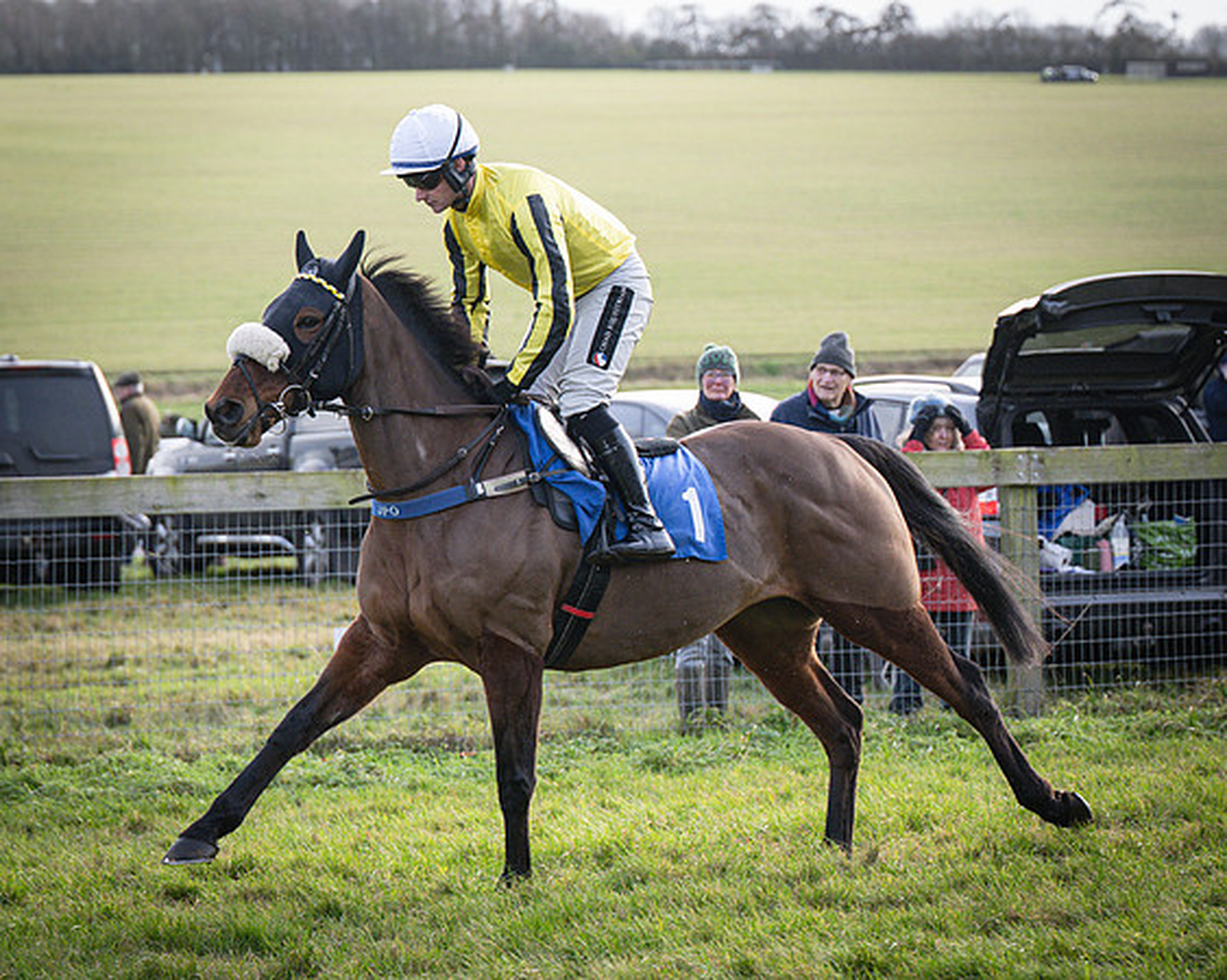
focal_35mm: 147
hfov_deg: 13.1
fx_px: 5330
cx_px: 544
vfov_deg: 10.5
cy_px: 523
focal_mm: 73
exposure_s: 1/2000
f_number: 2.8
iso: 800
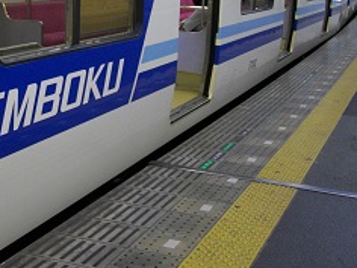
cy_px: 64
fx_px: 681
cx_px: 87
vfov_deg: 22.0
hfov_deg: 28.9
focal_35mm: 66
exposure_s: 1/50
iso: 293
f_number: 3.2
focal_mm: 7.1
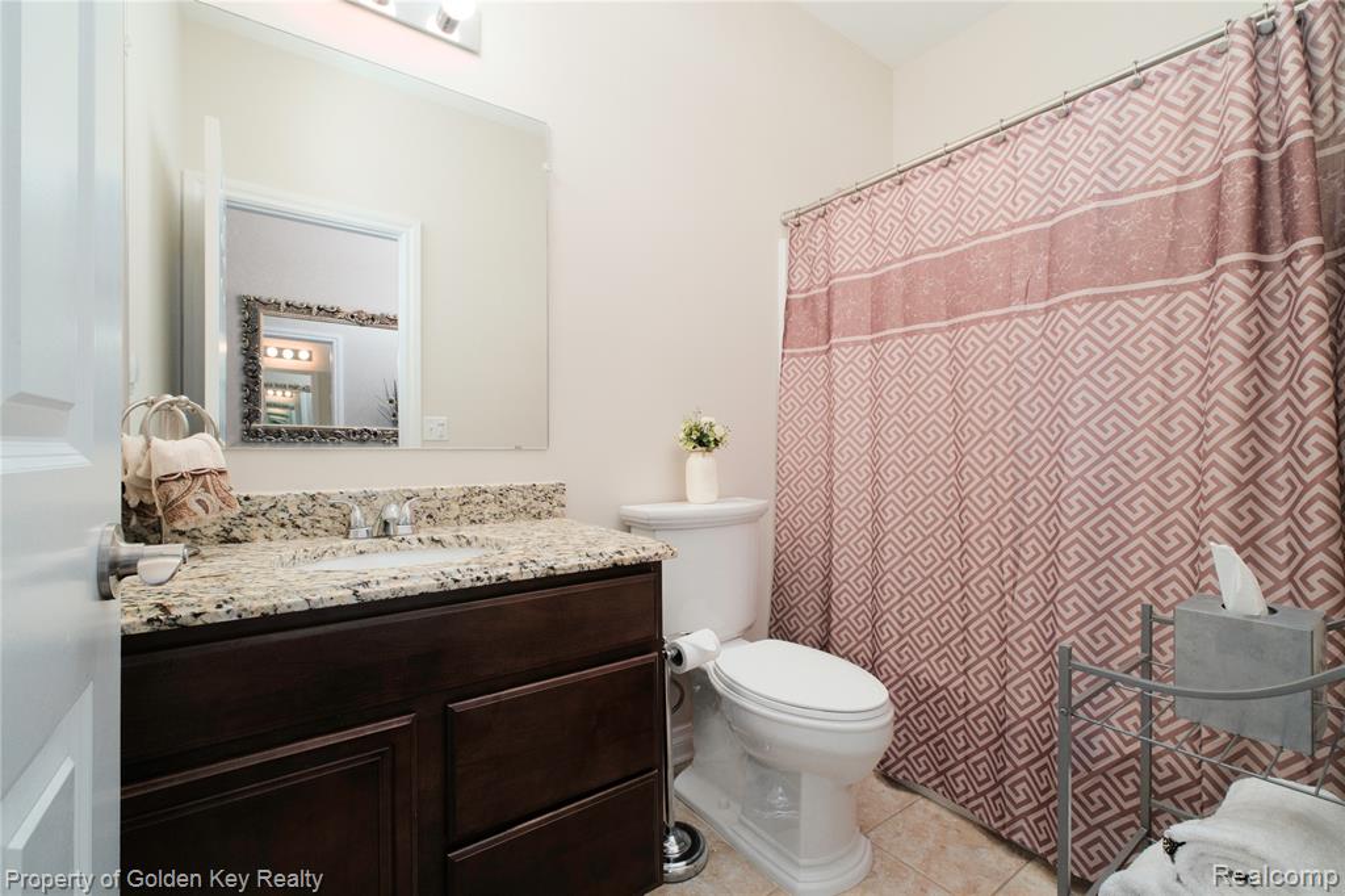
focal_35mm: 15
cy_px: 448
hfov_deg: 100.4
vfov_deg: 77.3
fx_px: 560
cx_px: 672
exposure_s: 1/125
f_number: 8
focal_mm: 10
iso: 1000
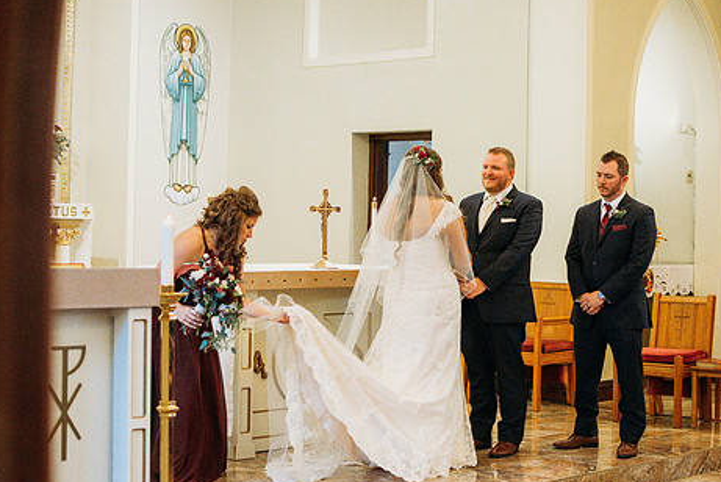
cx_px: 421
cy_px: 243
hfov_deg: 30.4
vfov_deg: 20.6
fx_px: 1323
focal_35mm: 66
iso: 500
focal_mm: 35
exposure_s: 1/640
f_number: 1.8
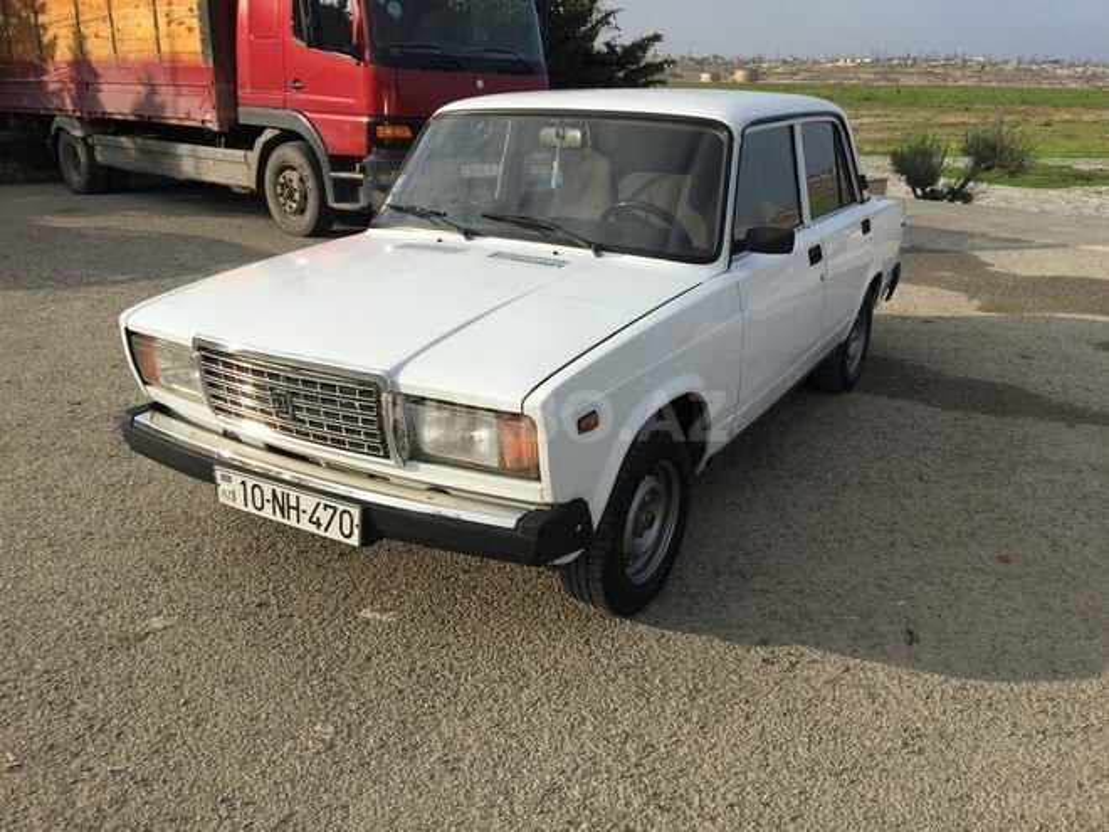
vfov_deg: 48.2
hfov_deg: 61.7
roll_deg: -1.8
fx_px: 929
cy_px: 416
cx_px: 554
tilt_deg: -19.5
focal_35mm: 29
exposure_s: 1/2475
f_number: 2.2
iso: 32
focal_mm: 4.15
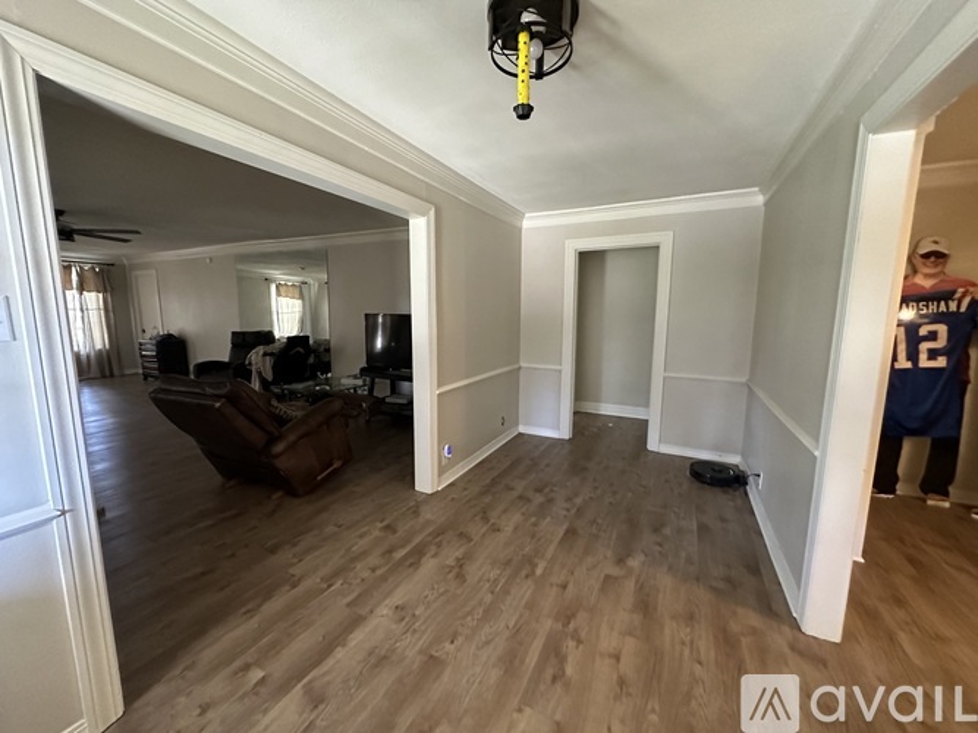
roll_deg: -0.7
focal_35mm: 14
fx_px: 395
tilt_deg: -7.3
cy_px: 366
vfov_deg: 85.7
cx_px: 489
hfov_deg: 102.1
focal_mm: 2.22
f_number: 2.2
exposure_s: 1/60
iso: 1250
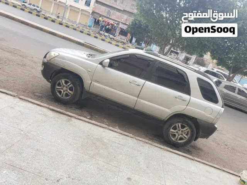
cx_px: 124
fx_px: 186
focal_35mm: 26
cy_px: 92
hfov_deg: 67.3
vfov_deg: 53.1
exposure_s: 1/197
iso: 50
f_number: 2.4
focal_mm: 4.3
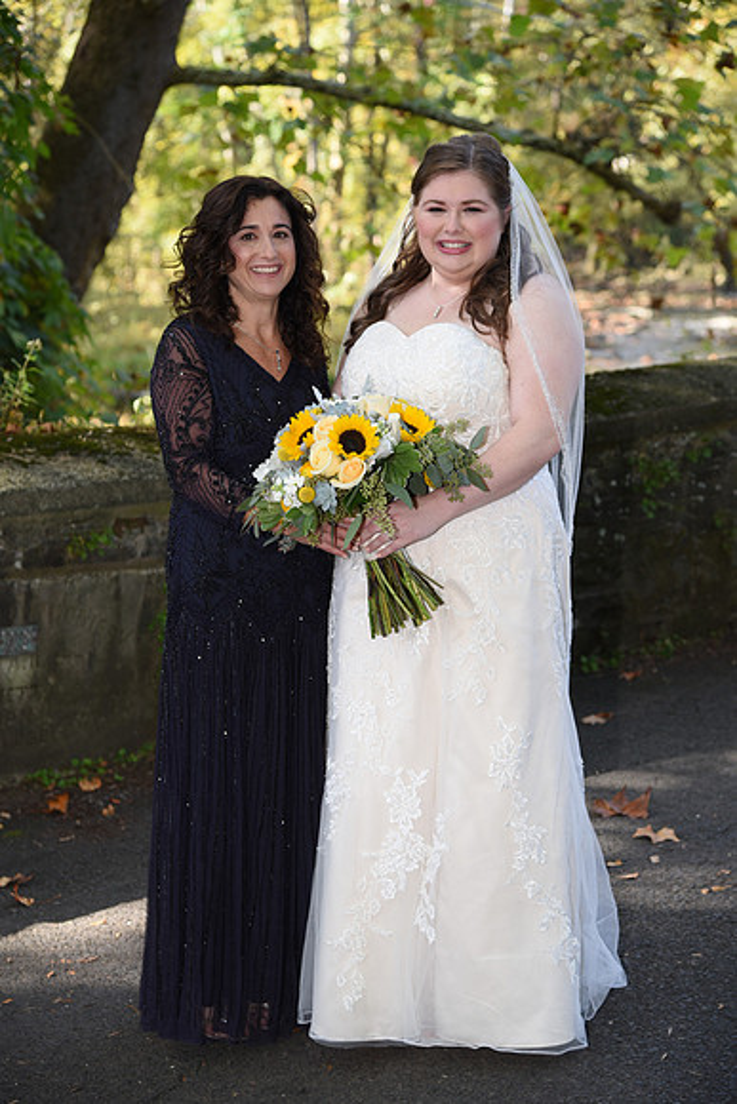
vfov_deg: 26.0
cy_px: 552
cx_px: 368
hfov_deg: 17.5
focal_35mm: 78
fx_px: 2394
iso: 400
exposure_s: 1/200
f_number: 4.5
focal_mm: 78
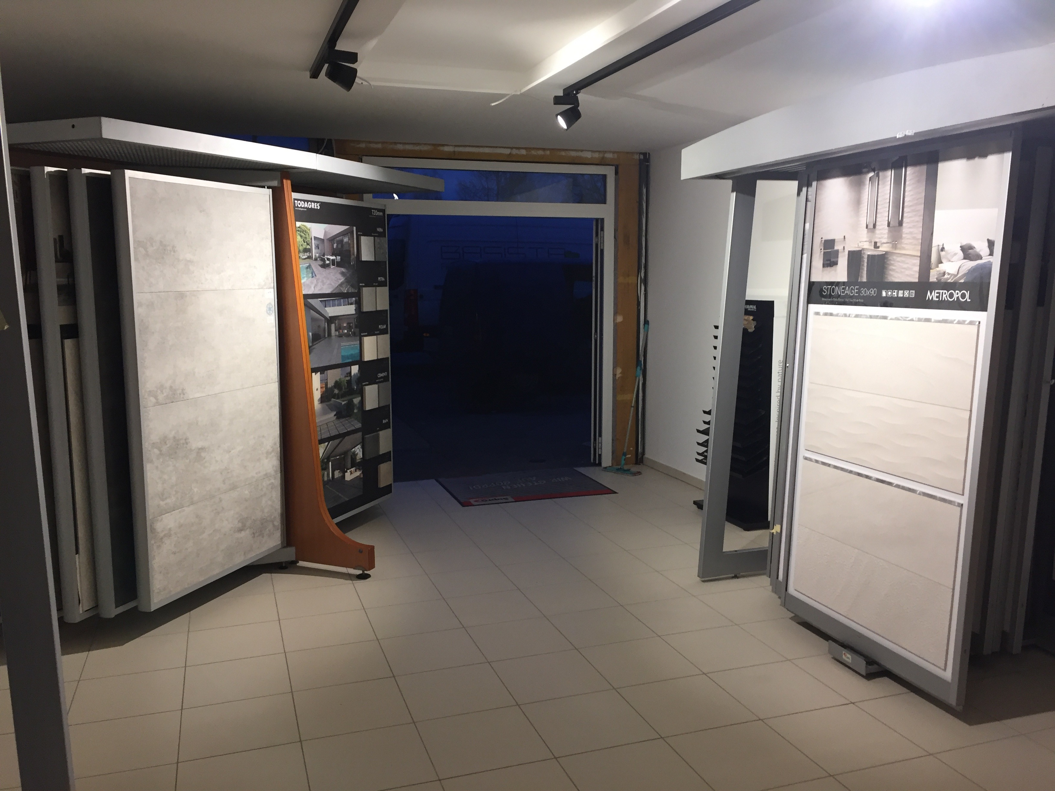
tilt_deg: -9.5
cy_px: 396
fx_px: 884
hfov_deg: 61.7
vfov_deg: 48.2
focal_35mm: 29
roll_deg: -0.4
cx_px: 528
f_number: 2.2
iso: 50
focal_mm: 4.15
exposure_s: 1/33
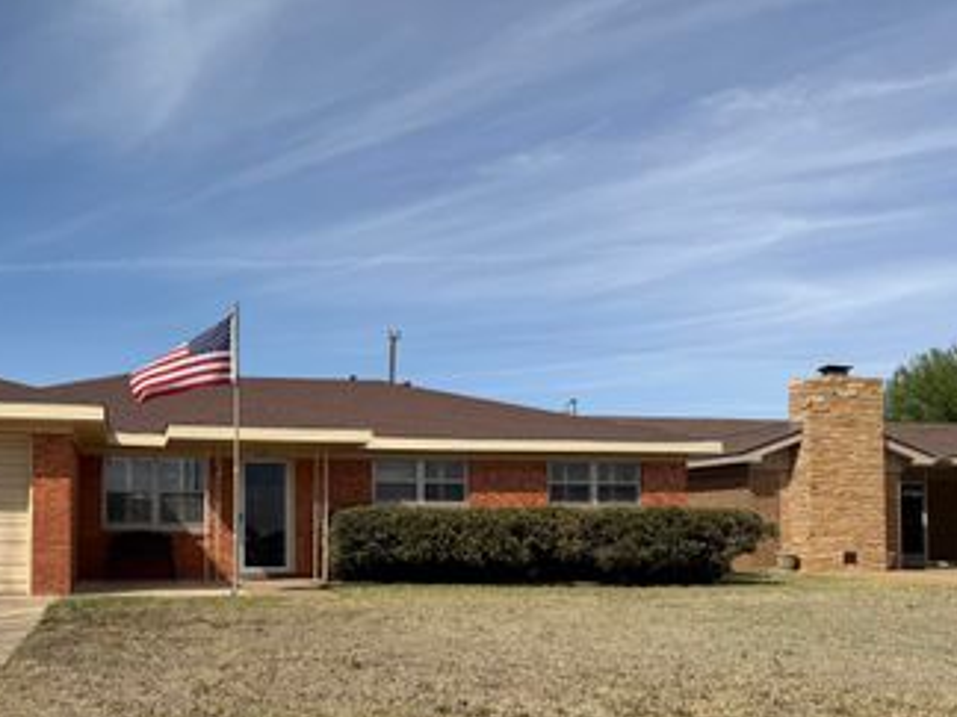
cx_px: 292
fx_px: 1023
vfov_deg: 38.1
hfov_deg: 49.0
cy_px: 500
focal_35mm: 37
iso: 80
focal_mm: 6.76
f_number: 1.78
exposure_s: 1/6711
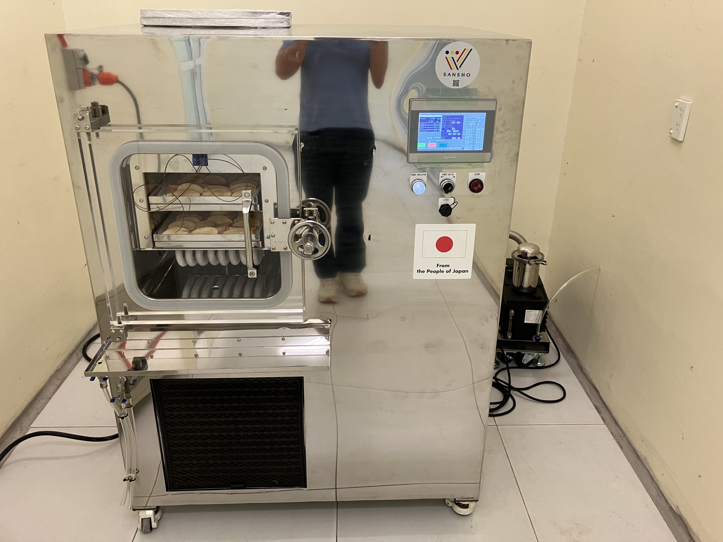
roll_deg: -0.8
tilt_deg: -24.4
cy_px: 271
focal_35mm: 28
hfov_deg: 63.4
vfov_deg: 49.7
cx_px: 362
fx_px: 585
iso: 50
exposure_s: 1/50
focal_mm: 3.99
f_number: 1.8
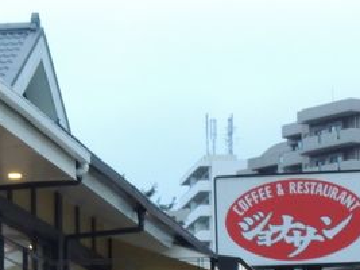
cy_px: 247
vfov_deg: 6.2
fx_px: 2495
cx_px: 18
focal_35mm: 240
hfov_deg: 8.2
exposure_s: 1/25
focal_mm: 17.9
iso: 800
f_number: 5.5
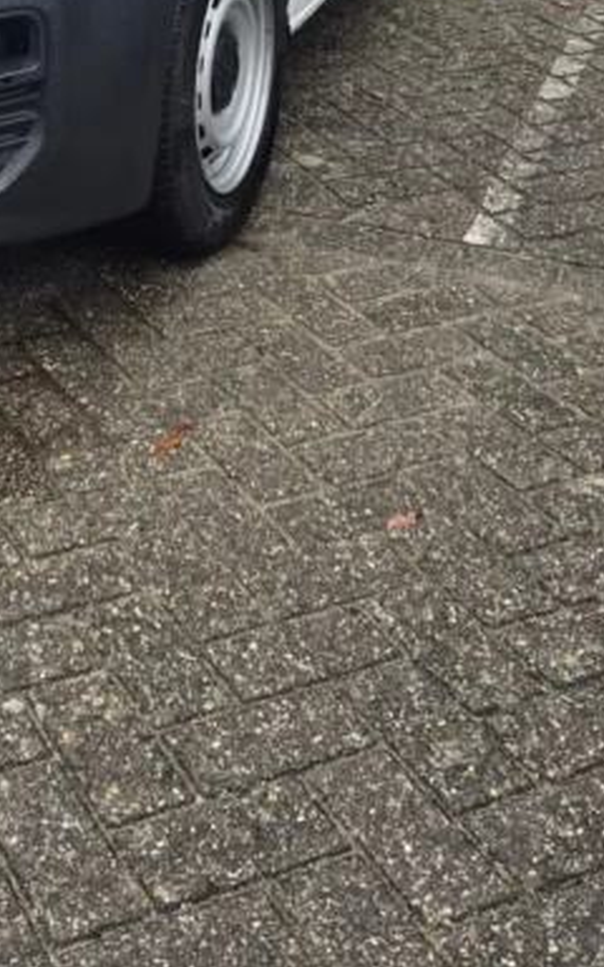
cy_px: -196
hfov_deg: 19.4
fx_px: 1712
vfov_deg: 27.6
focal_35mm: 65
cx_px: -20
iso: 25
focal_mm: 5.4
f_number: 1.8
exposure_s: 1/540
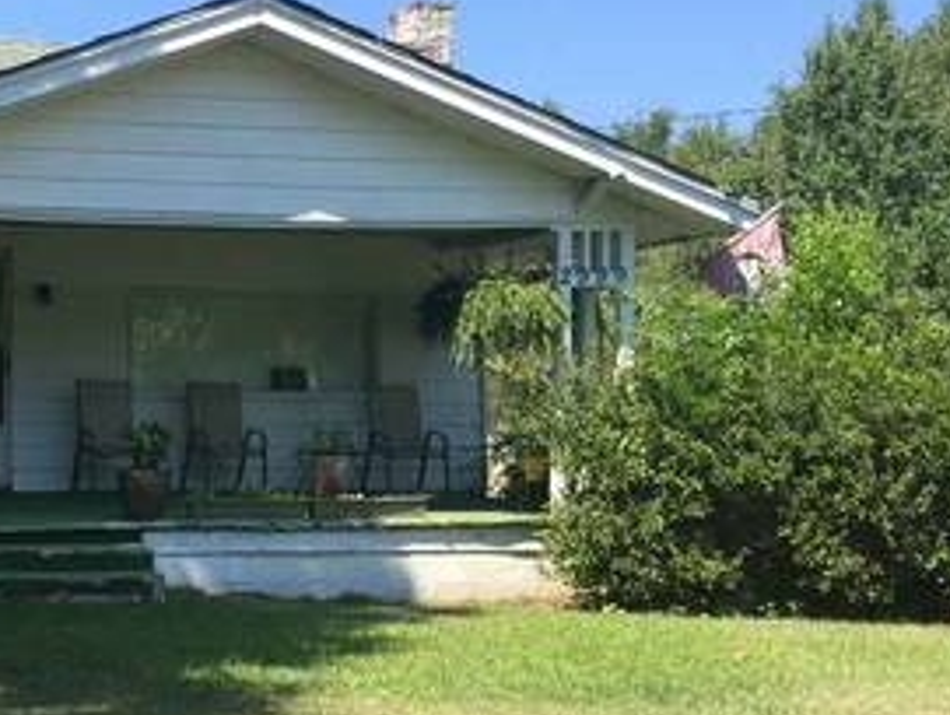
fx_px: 1566
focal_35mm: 57
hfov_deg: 31.7
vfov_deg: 25.7
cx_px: 54
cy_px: 407
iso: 32
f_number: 2.2
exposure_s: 1/860
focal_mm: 4.15
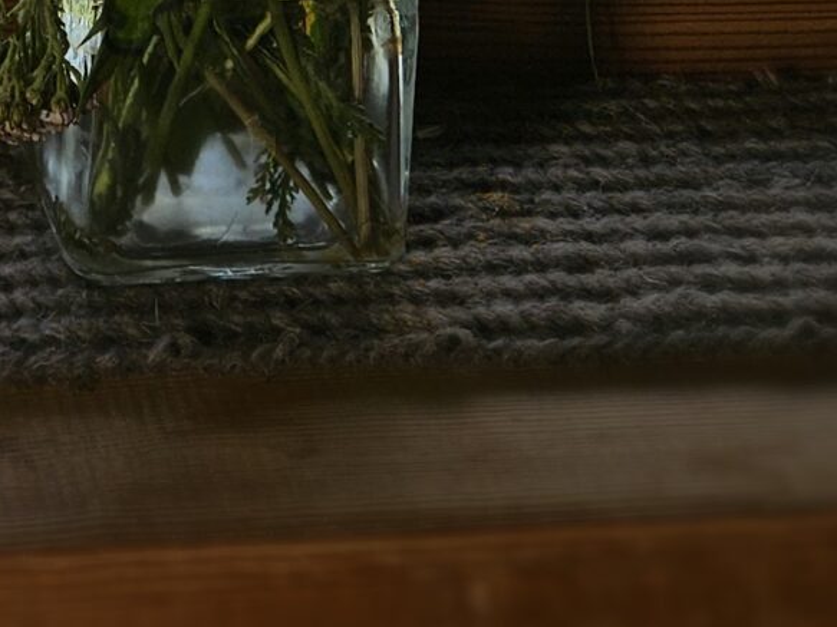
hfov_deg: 18.6
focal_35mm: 101
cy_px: -539
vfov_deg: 13.1
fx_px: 2442
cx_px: -103
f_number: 1.8
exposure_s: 1/415
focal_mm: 5.4
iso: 25
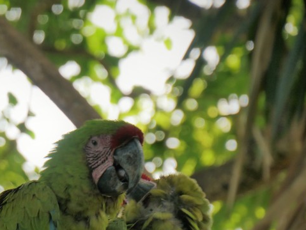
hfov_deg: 3.7
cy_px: 166
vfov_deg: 2.8
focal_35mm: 539
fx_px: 4768
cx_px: 55
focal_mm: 123
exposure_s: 1/200
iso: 200
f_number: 6.4
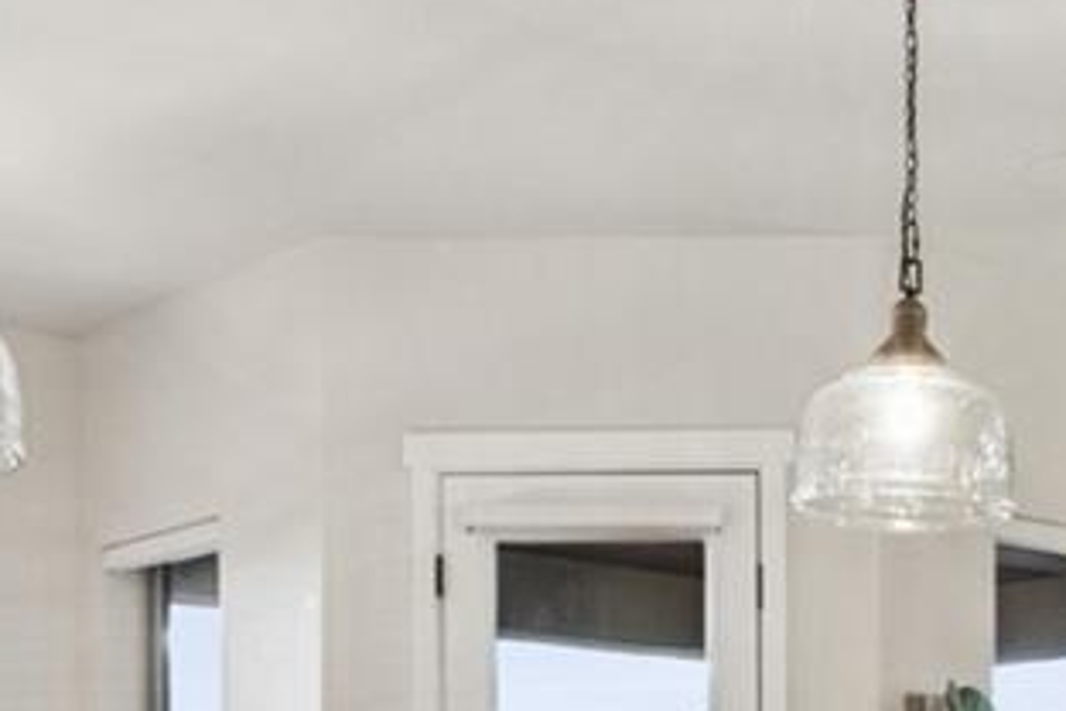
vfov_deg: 16.6
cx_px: 950
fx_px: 2280
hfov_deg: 25.5
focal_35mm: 77
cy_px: 954
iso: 800
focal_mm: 15
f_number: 11
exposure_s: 1/6
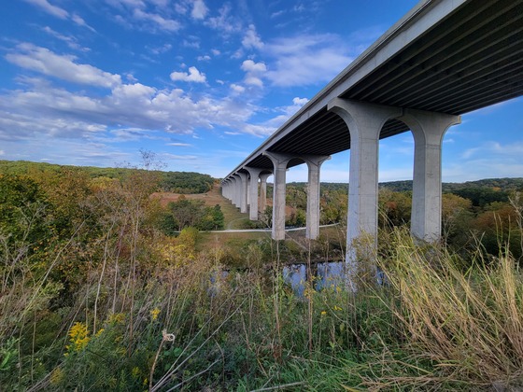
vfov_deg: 89.9
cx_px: 262
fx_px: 196
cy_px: 196
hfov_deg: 106.2
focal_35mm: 13
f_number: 2.2
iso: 50
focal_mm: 2.2
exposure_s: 1/679
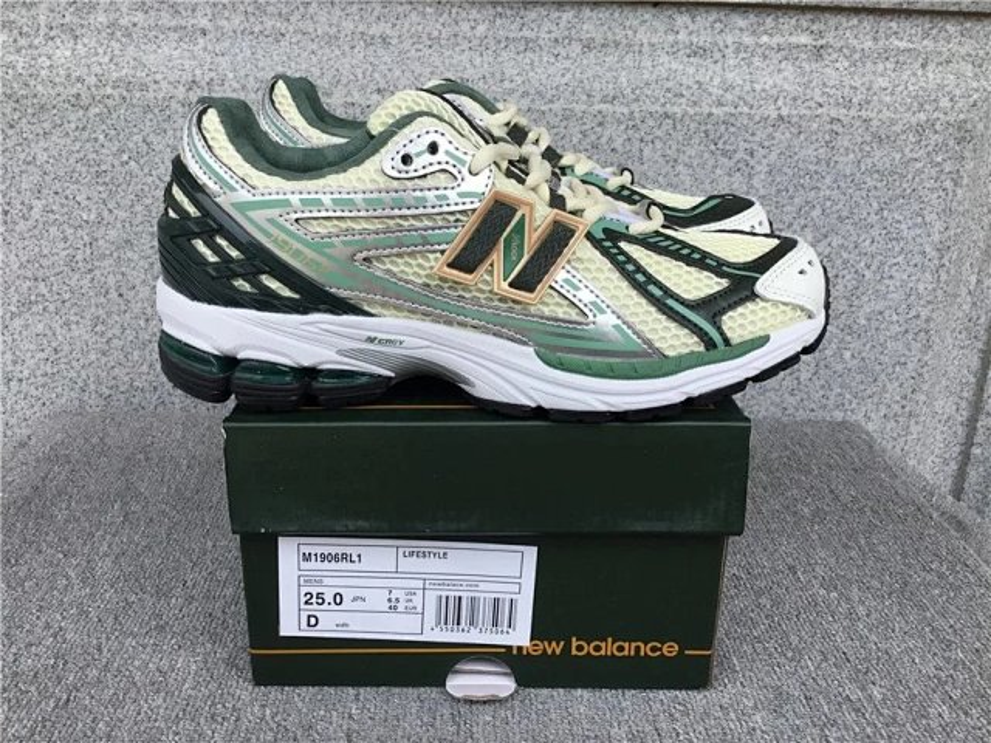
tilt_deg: -19.9
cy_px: 372
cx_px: 496
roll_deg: -1.5
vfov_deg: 45.4
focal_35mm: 31
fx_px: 887
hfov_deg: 58.4
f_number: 2.4
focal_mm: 3.3
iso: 25
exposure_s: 1/497
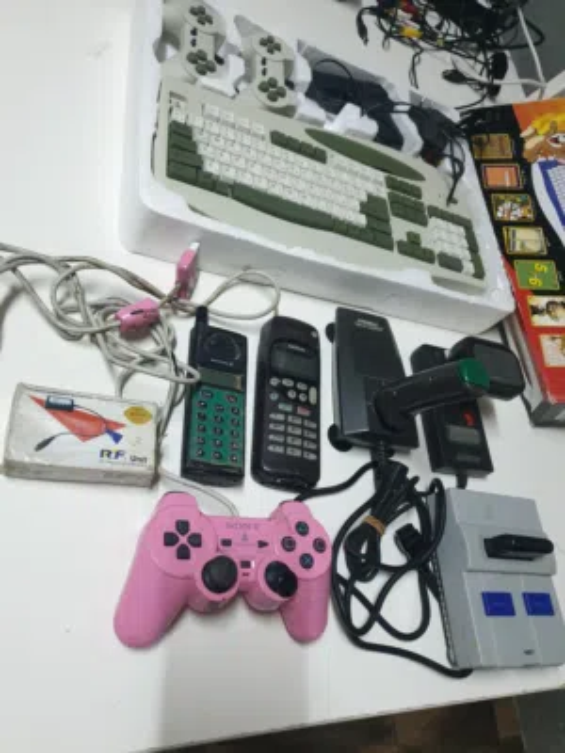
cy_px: 376
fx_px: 566
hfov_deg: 53.1
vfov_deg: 67.3
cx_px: 282
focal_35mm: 26
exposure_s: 1/50
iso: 250
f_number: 1.5
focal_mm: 4.3
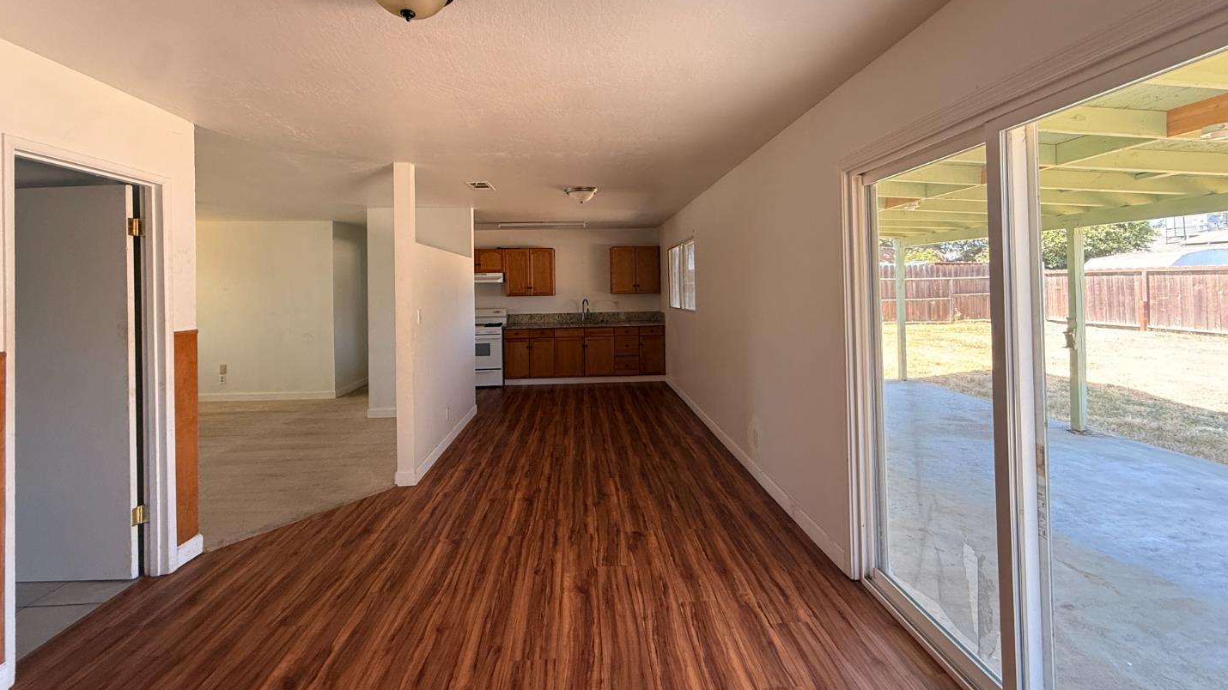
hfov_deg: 99.4
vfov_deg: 66.5
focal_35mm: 16
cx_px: 609
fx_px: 521
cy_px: 282
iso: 200
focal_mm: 2.22
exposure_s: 1/99
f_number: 2.2
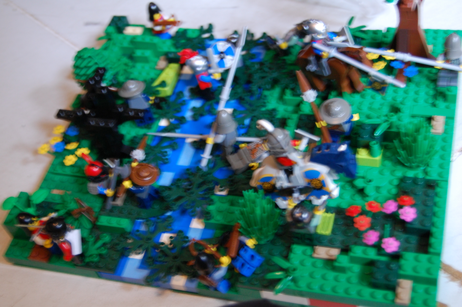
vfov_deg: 23.7
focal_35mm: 57
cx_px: 231
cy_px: 154
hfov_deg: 35.1
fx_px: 731
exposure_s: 1/13
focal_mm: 38
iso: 800
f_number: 4.8
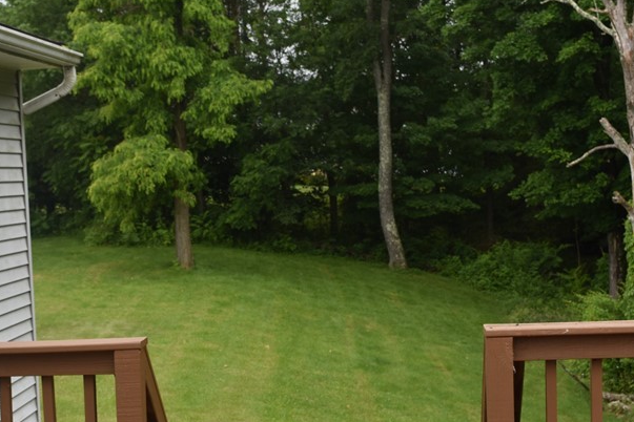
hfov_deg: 25.0
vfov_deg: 16.8
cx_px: 278
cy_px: 284
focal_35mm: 81
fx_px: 1426
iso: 100
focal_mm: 30
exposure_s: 1/200
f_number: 8
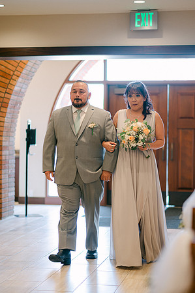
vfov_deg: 23.9
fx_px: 692
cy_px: 146
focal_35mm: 85
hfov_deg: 16.0
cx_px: 98
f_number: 1.8
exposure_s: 1/125
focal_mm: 85
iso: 400
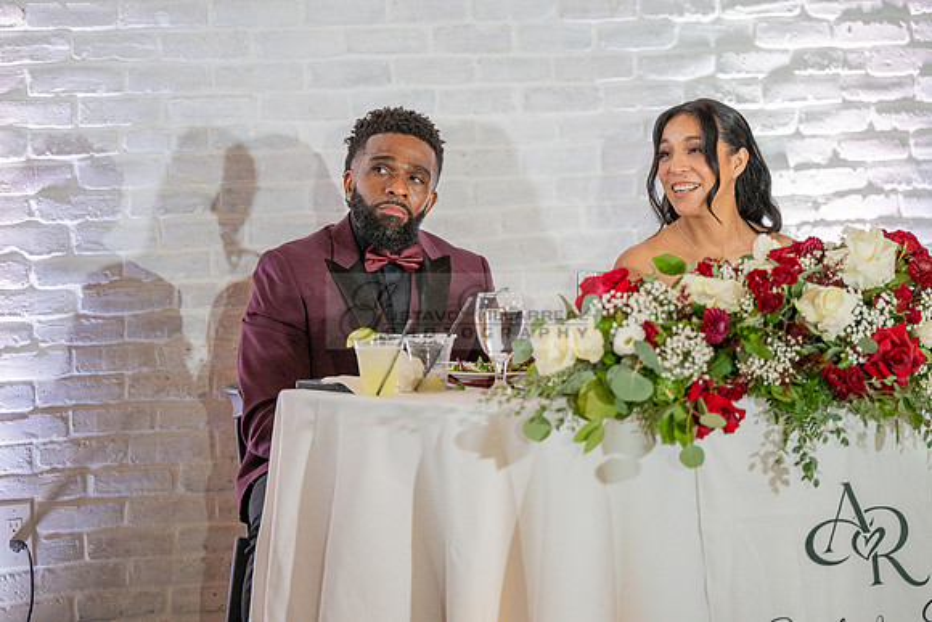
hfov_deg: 12.4
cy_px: 311
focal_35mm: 165
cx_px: 466
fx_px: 4272
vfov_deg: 8.3
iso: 1600
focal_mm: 165
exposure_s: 1/320
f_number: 2.8
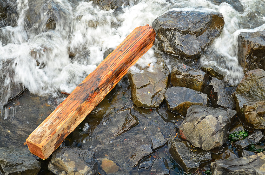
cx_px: 132
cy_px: 88
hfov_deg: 29.9
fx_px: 496
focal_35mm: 68
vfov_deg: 20.1
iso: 100
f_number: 5.3
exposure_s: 1/40
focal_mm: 45
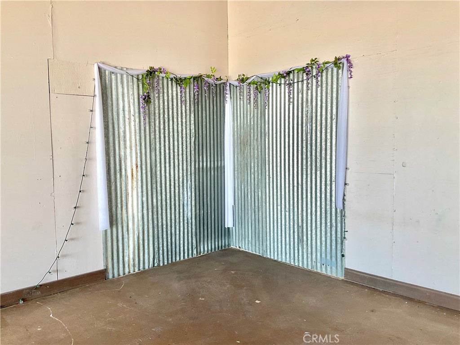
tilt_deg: -3.5
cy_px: 172
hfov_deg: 61.7
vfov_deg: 48.2
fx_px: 385
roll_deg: -0.5
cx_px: 230
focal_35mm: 29
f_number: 1.8
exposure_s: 1/120
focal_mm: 3
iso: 20
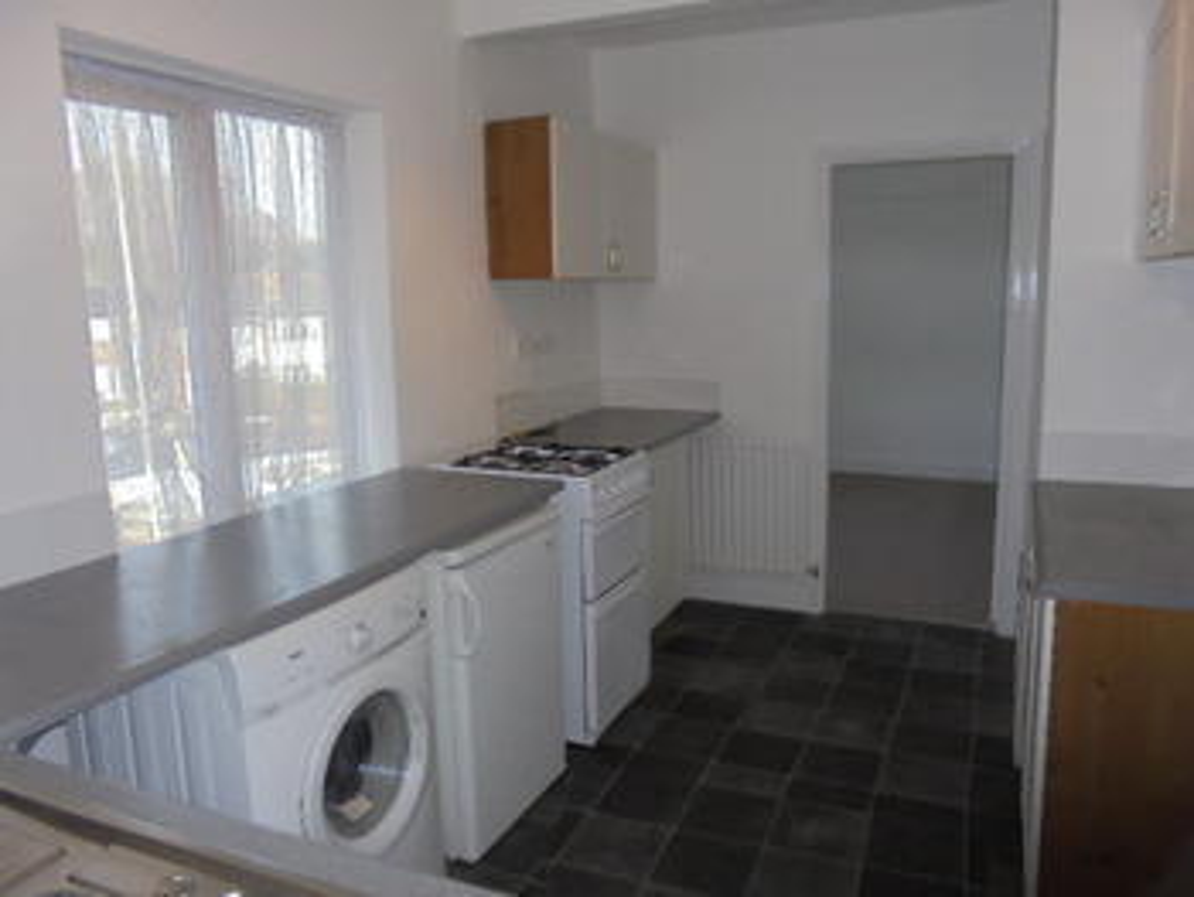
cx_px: 597
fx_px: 897
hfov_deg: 67.3
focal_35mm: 26
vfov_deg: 53.1
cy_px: 448
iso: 100
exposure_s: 1/125
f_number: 3.5
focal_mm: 4.6
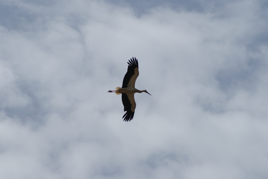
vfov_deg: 4.6
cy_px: 90
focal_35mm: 300
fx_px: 2233
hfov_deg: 6.9
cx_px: 134
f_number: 7.1
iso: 100
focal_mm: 200
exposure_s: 1/800
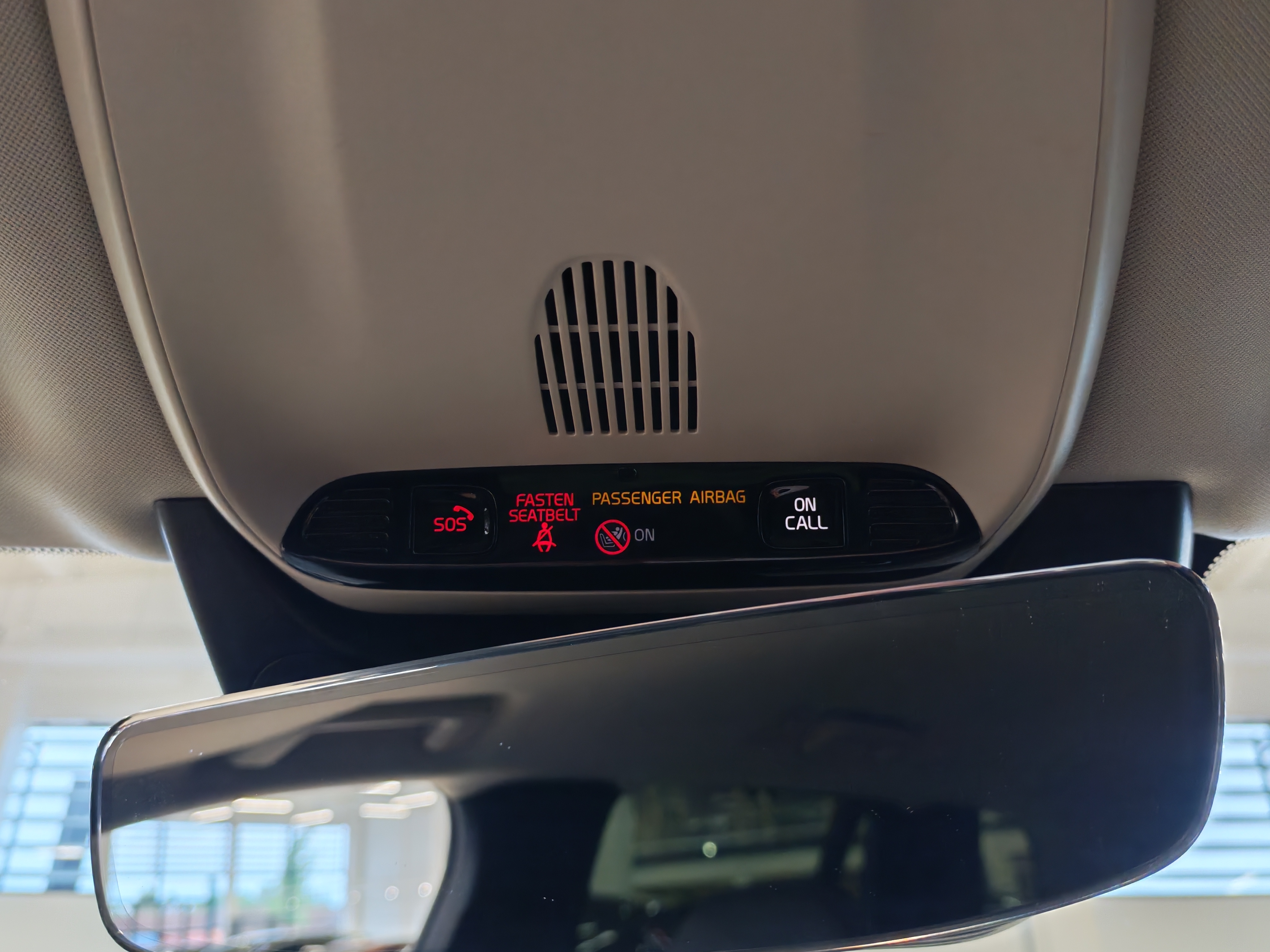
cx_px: 635
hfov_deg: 56.8
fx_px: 1174
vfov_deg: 44.2
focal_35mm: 32
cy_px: 476
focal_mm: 6.12
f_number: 1.9
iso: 640
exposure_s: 1/100
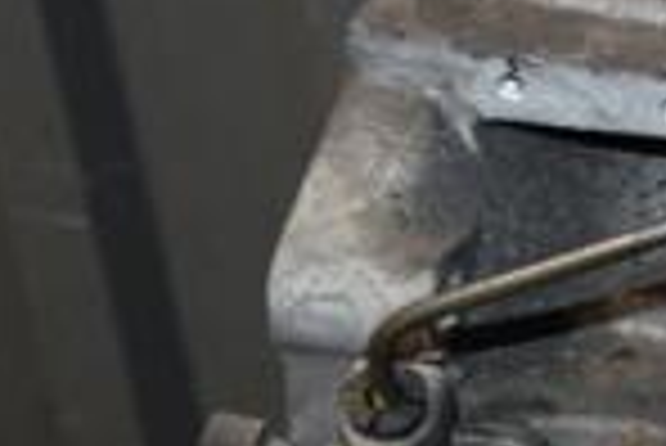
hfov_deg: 11.8
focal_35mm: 158
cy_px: 198
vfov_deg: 8.7
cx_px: 1251
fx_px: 2926
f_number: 5
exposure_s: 1/60
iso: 800
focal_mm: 26
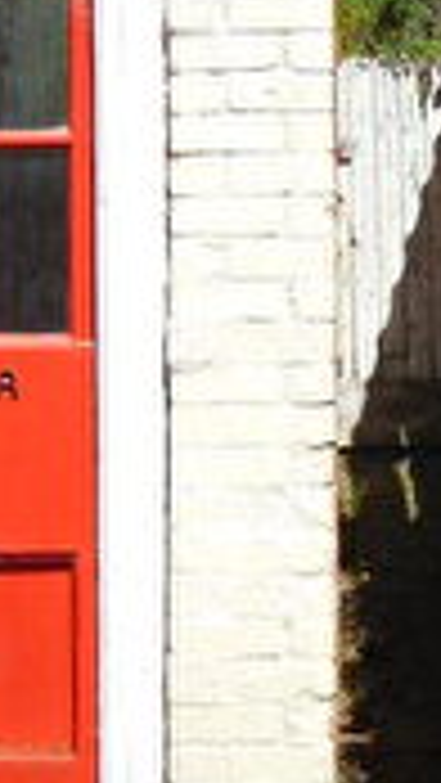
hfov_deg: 14.8
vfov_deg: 24.7
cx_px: 198
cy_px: -2
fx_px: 1703
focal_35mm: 82
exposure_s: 1/400
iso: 125
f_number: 6.8
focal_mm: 4.5
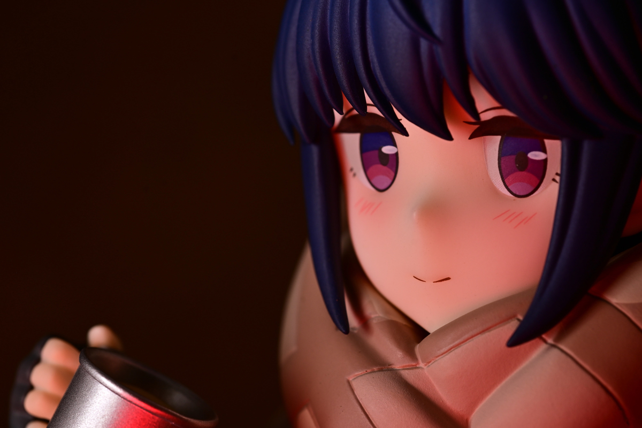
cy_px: 214
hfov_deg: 22.6
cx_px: 321
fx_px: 1605
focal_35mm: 90
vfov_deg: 15.2
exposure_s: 2
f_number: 13
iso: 100
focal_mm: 60
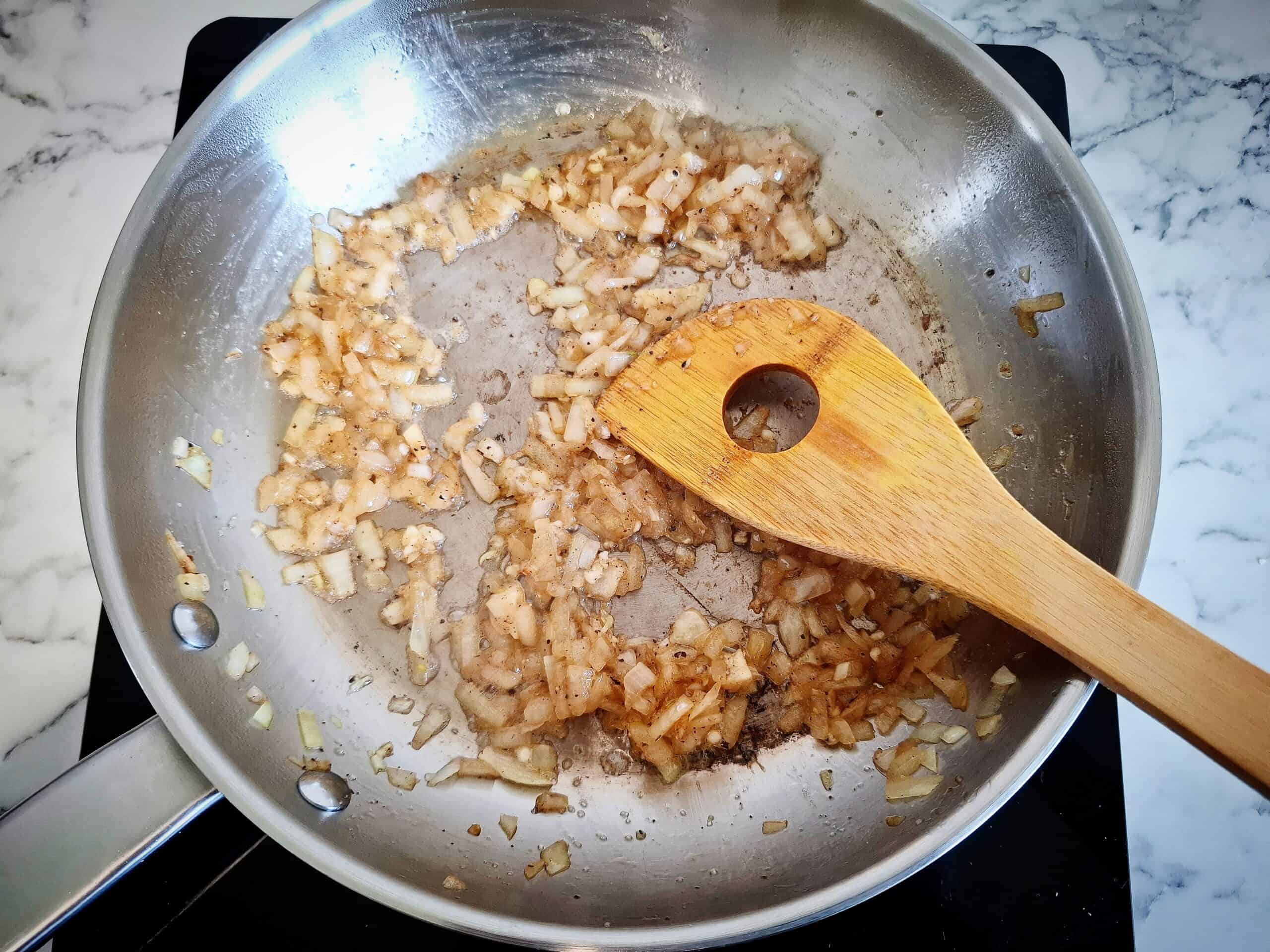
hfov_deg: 73.9
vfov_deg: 58.9
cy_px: 476
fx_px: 844
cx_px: 635
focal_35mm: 23
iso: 250
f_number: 1.8
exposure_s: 1/100
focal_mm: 5.54
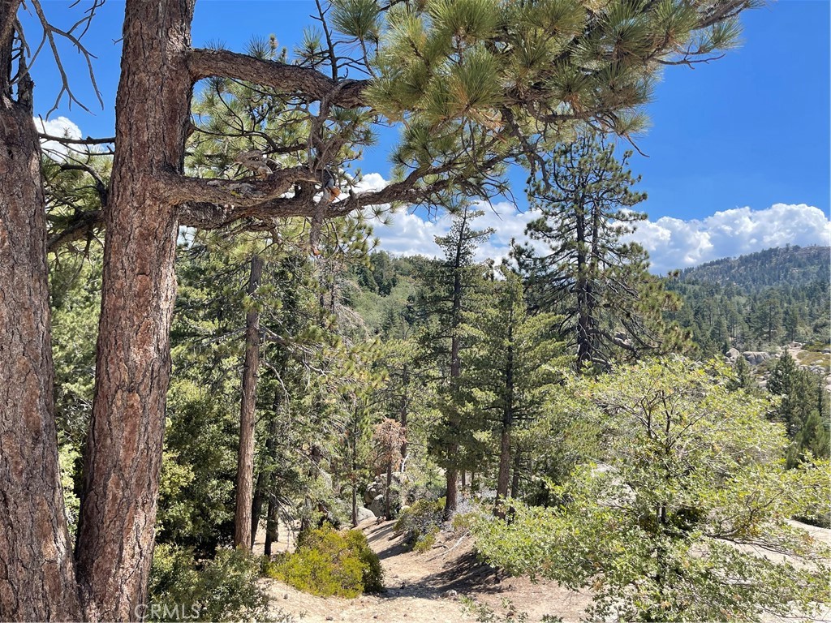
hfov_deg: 69.4
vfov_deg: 54.9
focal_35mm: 25
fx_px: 600
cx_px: 416
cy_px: 312
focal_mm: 5.1
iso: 32
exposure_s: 1/1883
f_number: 1.6
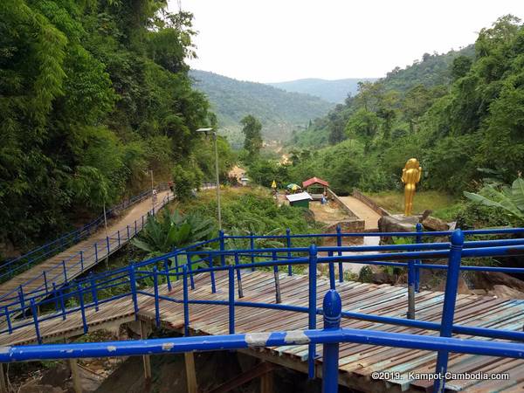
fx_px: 394
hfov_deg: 67.3
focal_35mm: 26
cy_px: 196
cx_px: 262
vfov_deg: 53.1
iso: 40
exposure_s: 1/212
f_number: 1.7
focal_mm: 3.93
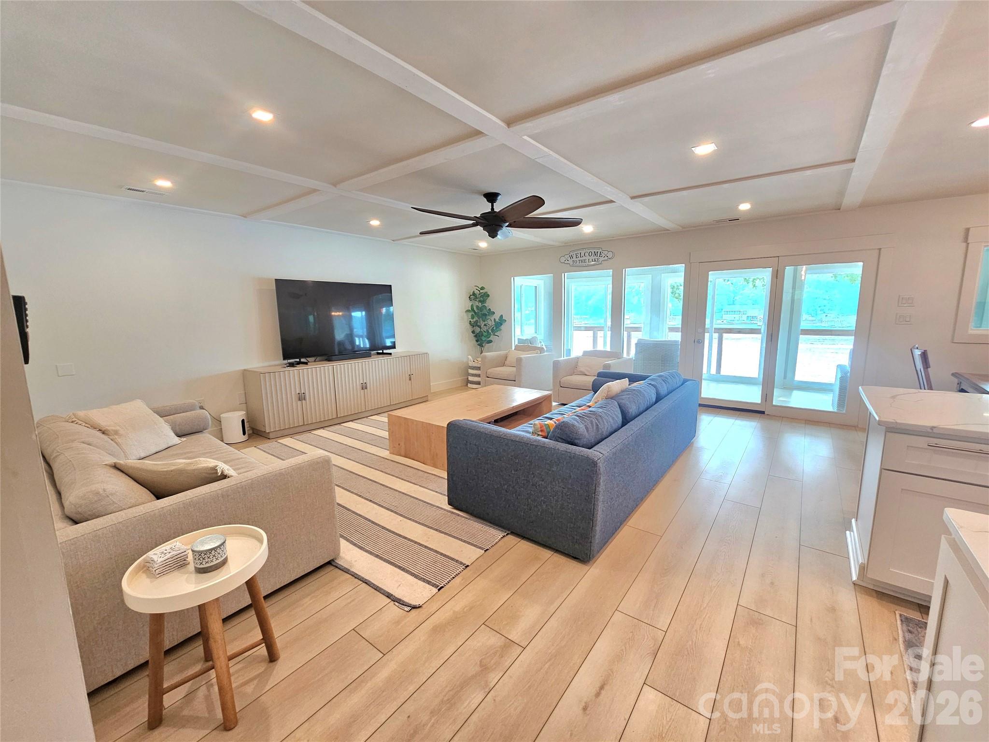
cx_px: 494
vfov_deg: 89.9
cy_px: 371
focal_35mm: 13
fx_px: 371
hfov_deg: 106.2
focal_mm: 2.2
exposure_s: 1/60.2
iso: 125
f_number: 2.2
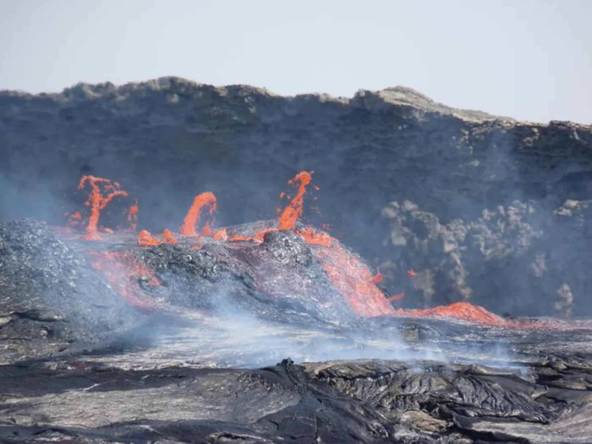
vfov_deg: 3.1
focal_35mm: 486
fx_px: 8312
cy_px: 222
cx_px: 296
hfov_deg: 4.1
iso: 80
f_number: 5.6
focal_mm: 86.4
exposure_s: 1/250
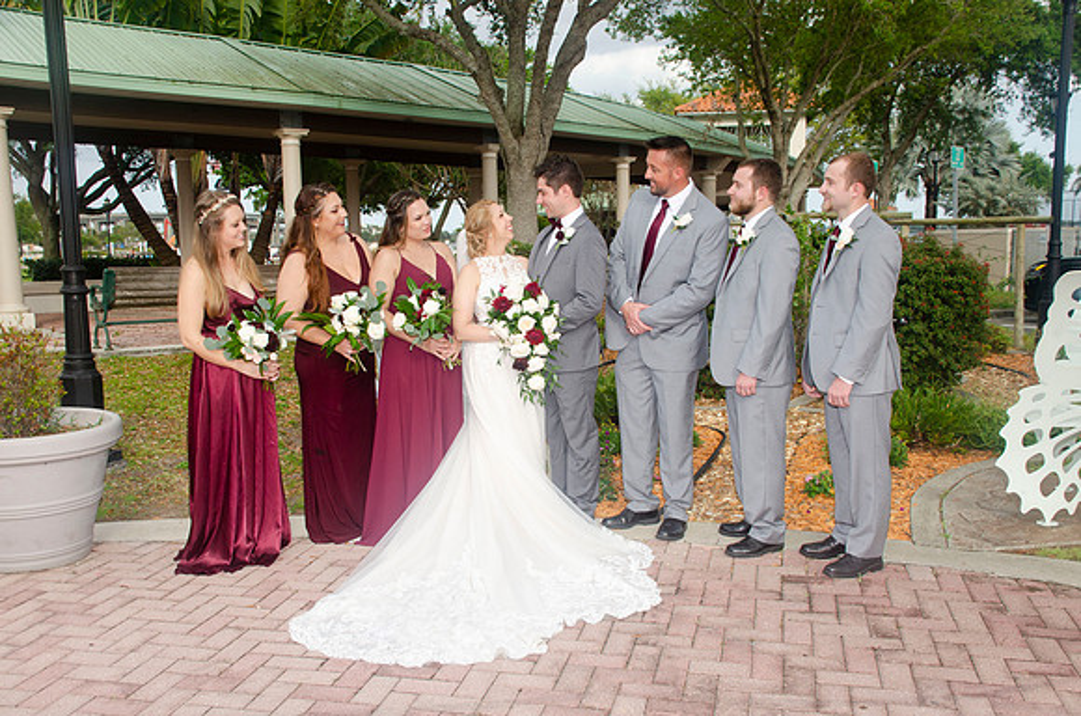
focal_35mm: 33
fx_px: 989
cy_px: 358
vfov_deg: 39.8
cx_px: 540
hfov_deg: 57.3
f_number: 7.1
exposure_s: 1/250
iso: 100
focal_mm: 22
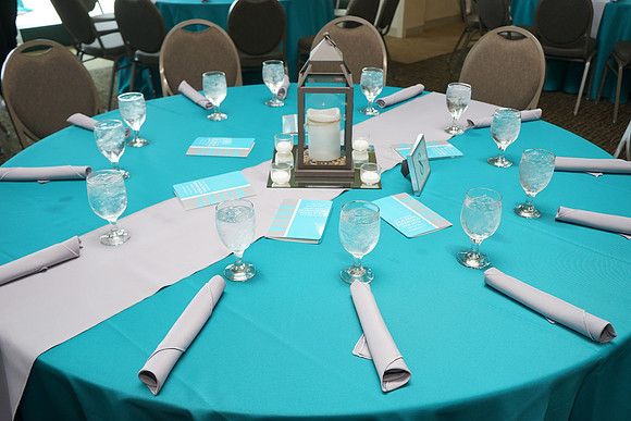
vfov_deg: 41.1
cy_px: 210
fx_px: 561
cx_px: 316
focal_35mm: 32
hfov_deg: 58.7
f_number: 5.6
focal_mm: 32
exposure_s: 1/80
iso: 400
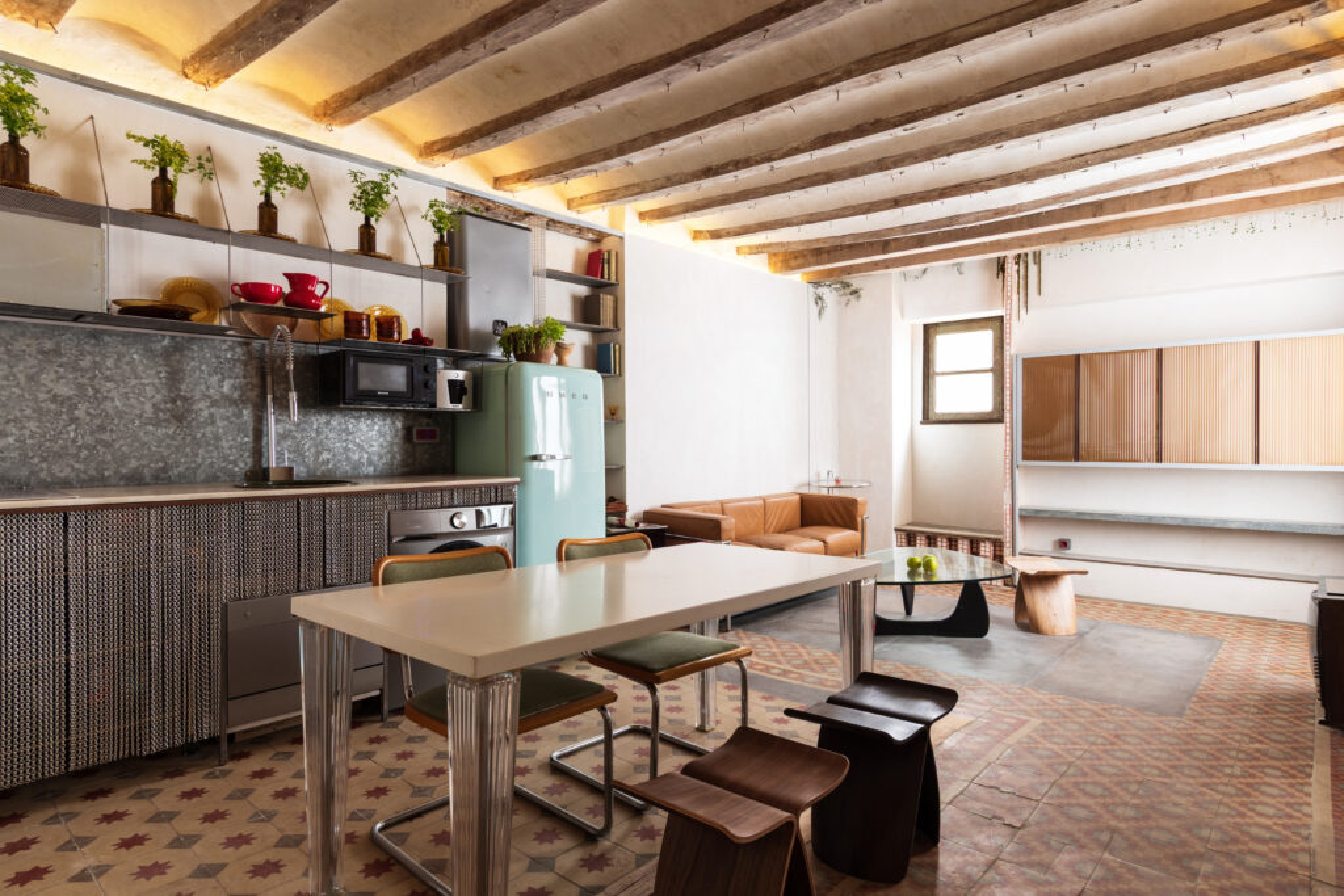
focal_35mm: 18
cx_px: 672
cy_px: 448
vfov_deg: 67.4
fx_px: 672
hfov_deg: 90.0
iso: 100
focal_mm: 12
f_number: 8
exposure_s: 6
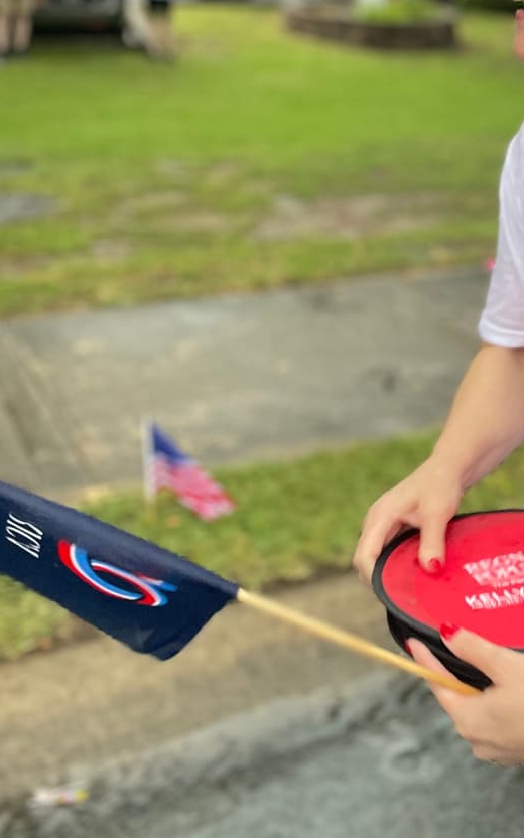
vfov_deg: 37.8
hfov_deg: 23.1
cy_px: 287
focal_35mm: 53
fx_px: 1211
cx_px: 560
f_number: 1.6
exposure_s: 1/85
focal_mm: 4.2
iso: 125
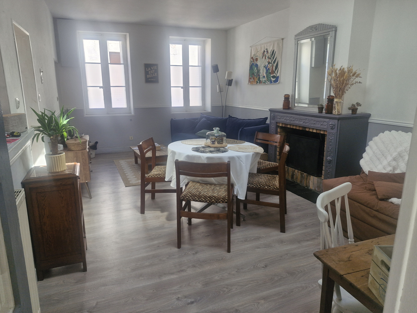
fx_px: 277
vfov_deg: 58.9
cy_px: 156
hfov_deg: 73.9
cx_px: 208
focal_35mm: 23
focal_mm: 5.54
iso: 64
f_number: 1.8
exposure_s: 1/180
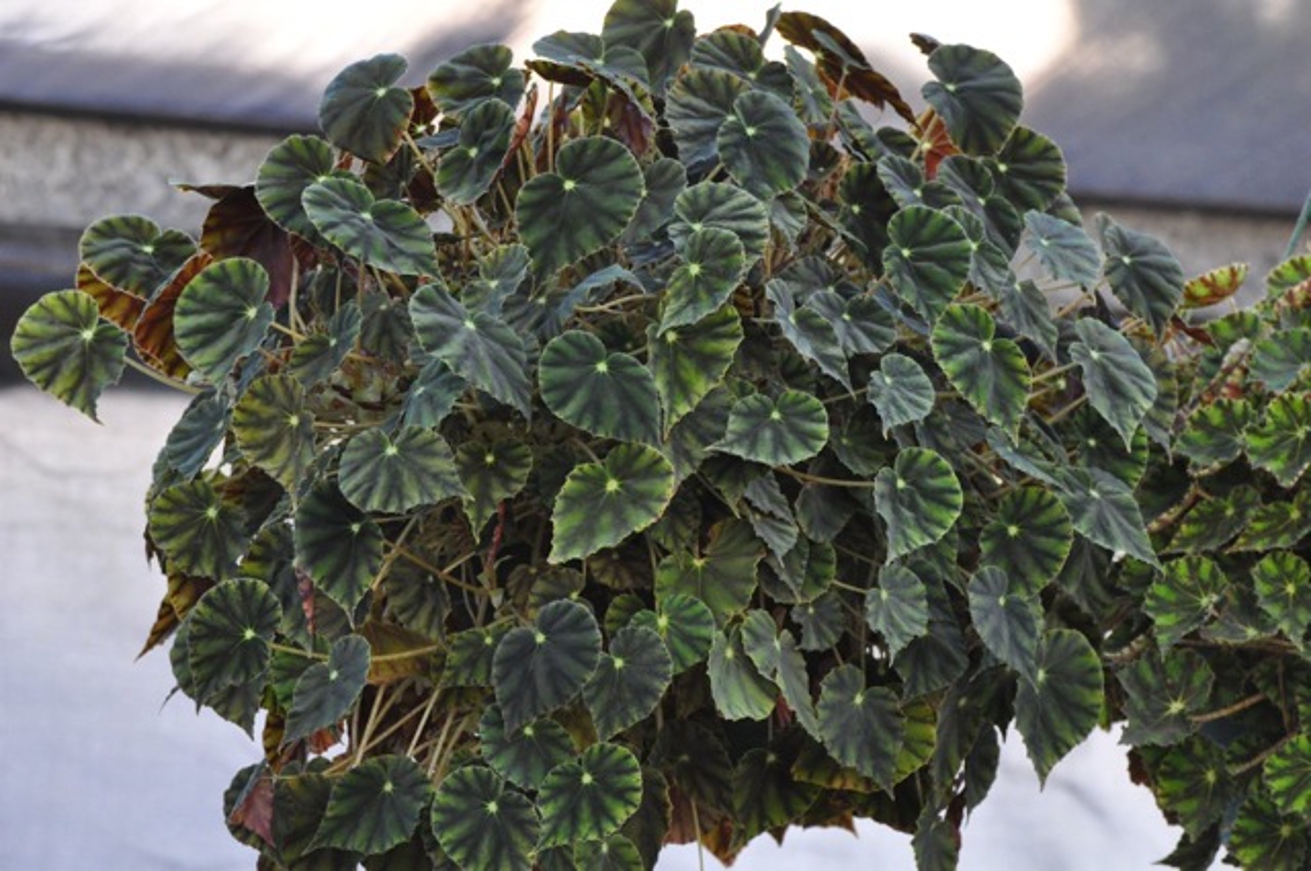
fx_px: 7638
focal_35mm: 210
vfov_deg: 6.5
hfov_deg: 9.8
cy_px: 436
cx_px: 656
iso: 1600
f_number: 5.6
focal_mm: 140
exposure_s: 1/40
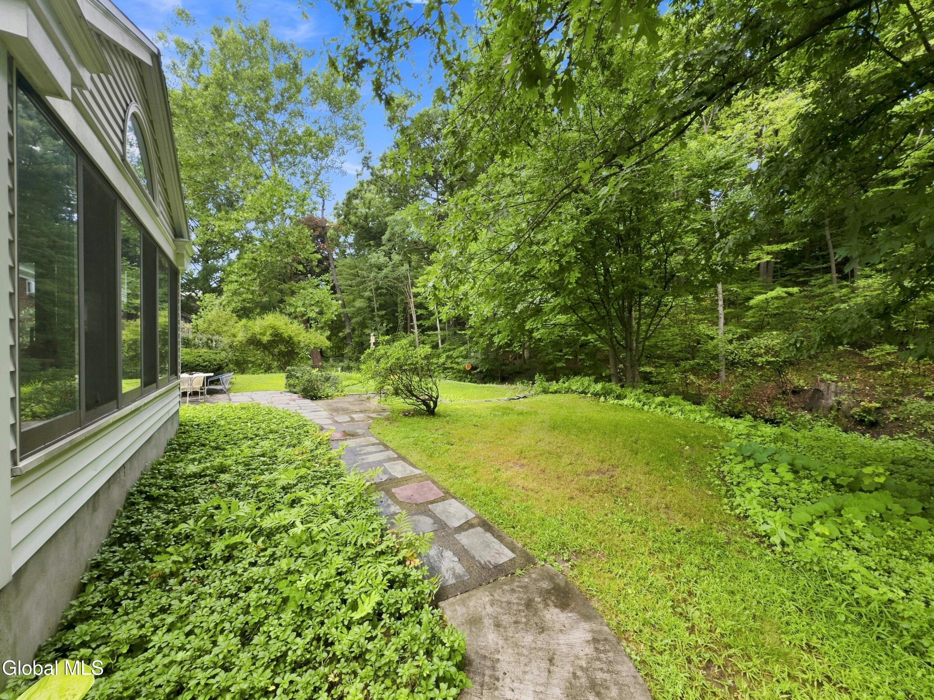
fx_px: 378
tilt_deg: -0.5
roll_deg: +0.0
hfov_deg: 102.1
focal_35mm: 14
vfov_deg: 85.7
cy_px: 350
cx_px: 467
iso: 50
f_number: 2.2
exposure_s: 1/99
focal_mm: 2.2
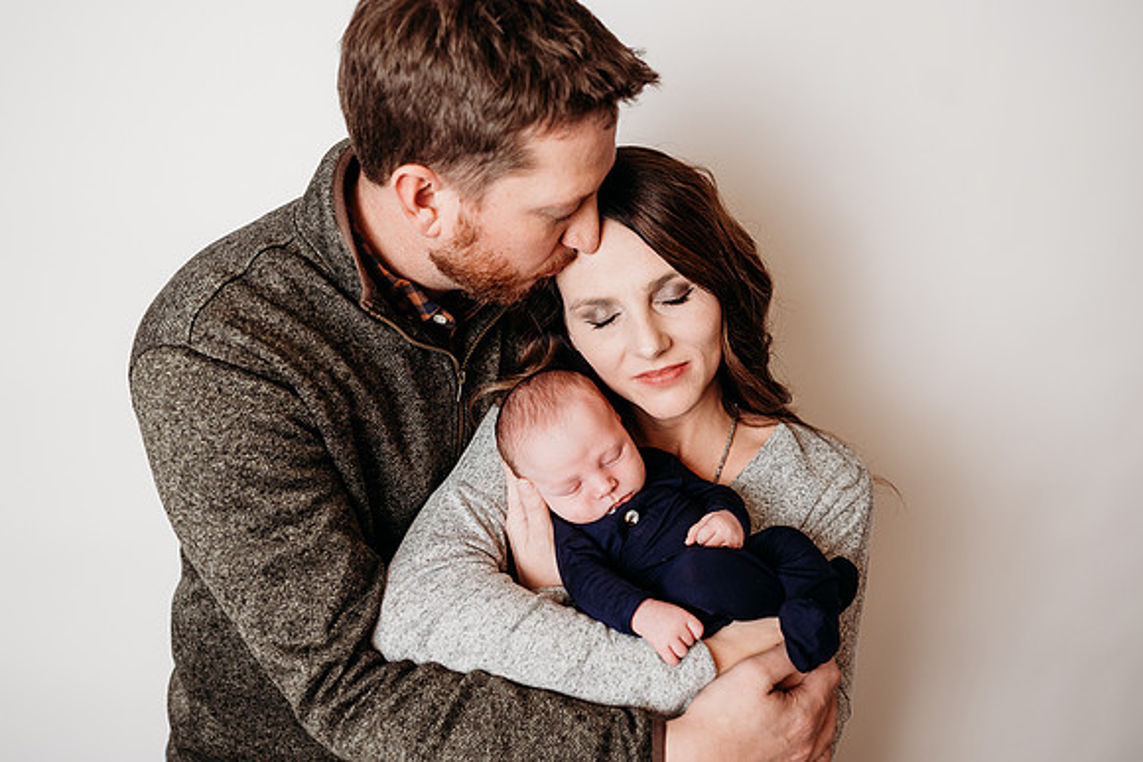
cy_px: 382
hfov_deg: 63.8
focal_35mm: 29
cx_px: 577
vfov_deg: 45.1
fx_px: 918
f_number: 2.8
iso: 200
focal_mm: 24
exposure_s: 1/200
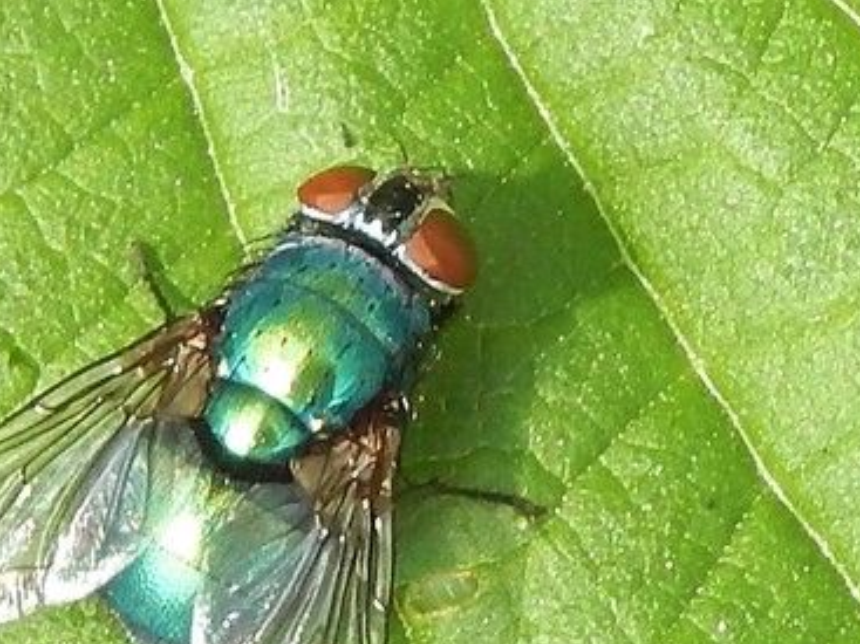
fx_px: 6010
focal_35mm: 242
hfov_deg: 8.2
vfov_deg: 6.1
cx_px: 277
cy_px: 485
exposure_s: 1/200
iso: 125
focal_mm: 18.7
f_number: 4.5
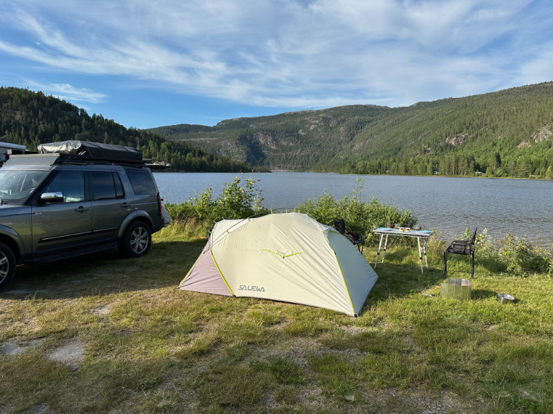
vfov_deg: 56.8
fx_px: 383
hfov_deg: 71.6
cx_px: 276
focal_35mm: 24
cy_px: 207
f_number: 1.8
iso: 80
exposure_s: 1/3717
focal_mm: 6.9
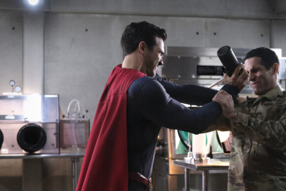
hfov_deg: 30.1
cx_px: 152
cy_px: 111
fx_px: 532
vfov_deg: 20.3
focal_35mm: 67
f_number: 2.2
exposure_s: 1/320
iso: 8000
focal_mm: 35
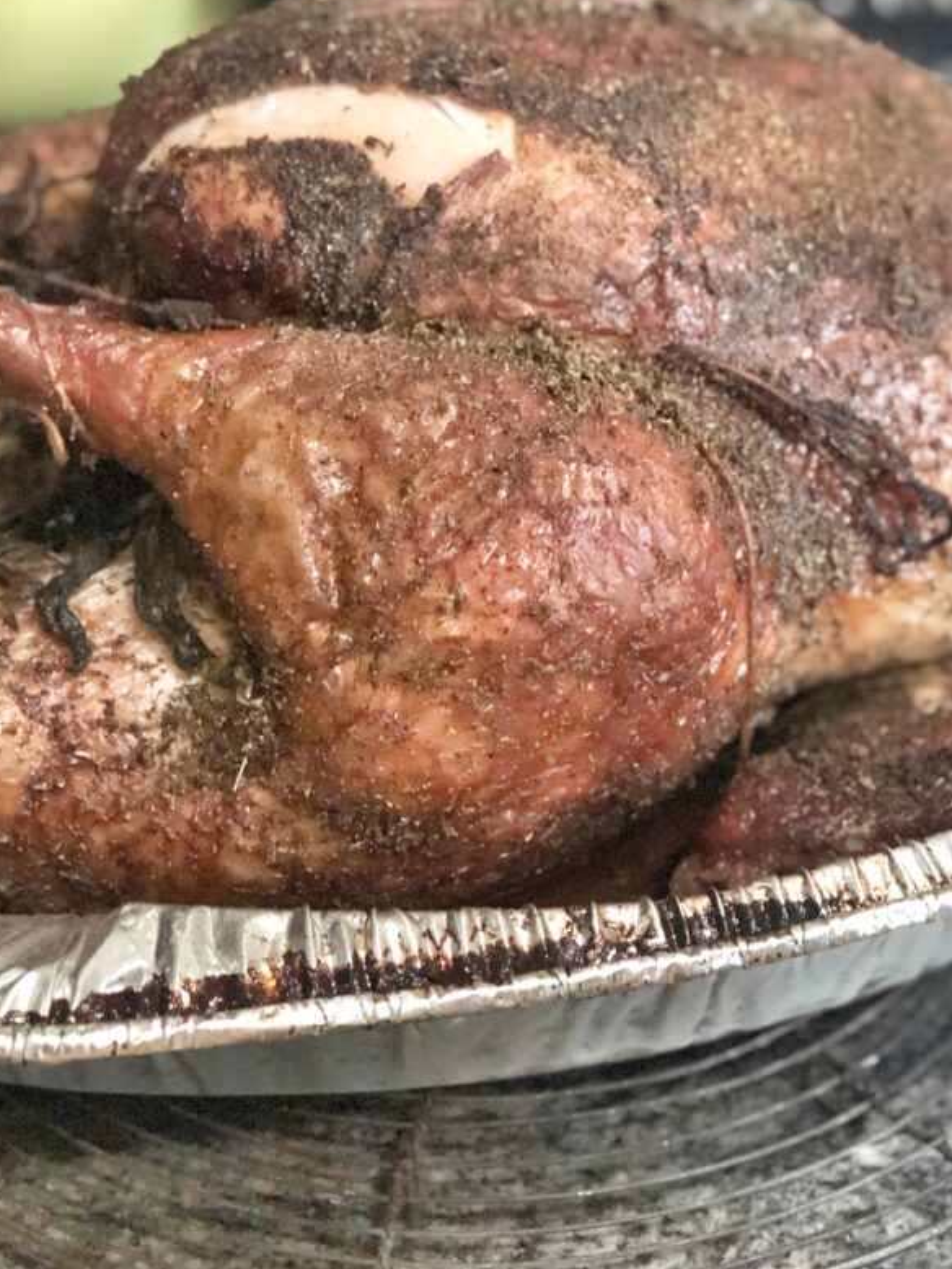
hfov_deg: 19.6
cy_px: 475
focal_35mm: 75
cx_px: 588
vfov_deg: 25.9
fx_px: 2749
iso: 1000
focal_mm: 6.6
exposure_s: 1/30
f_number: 2.8
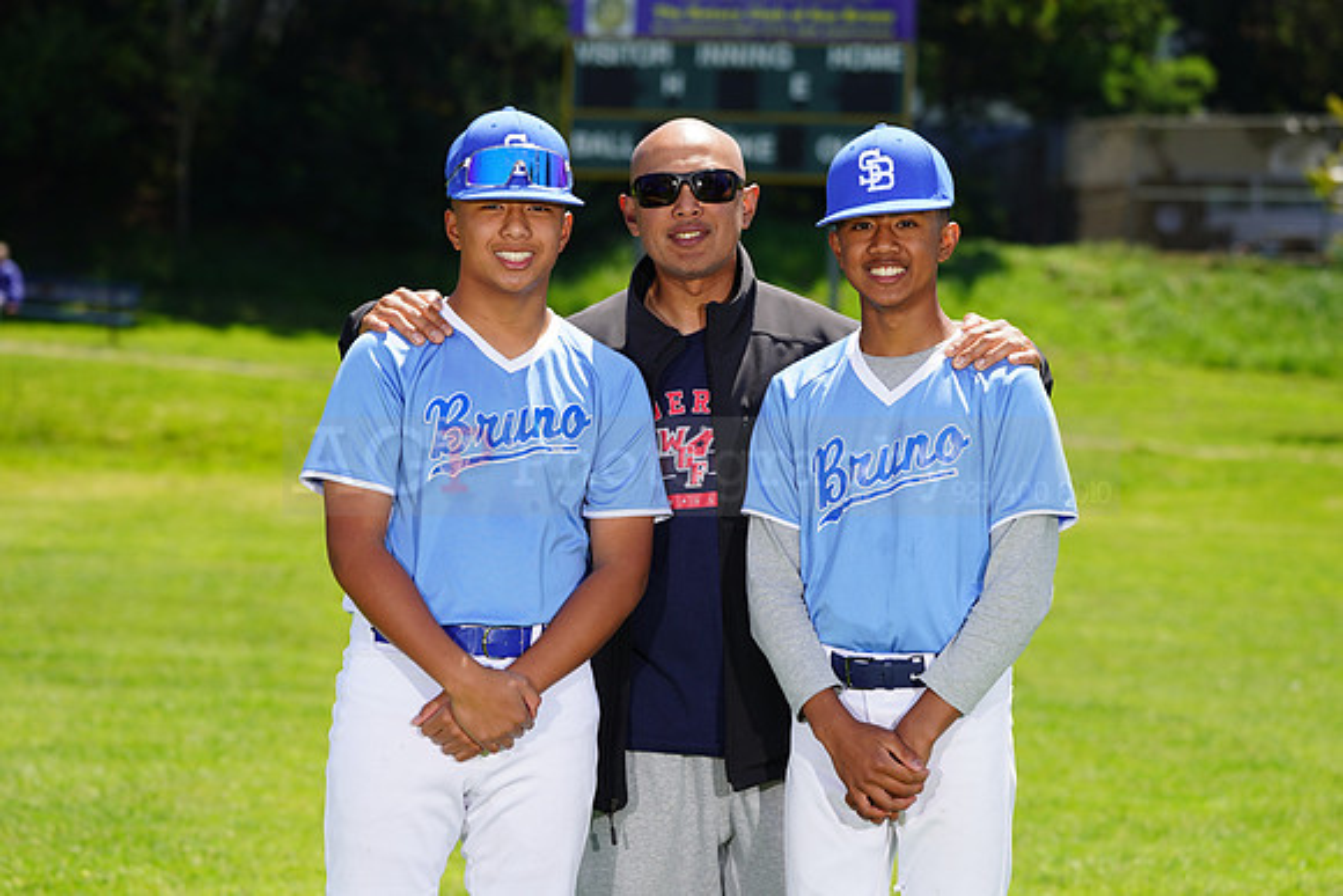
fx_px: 5672
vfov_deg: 9.0
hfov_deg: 13.5
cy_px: 448
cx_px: 672
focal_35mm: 152
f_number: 6.3
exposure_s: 1/250
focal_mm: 152
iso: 100
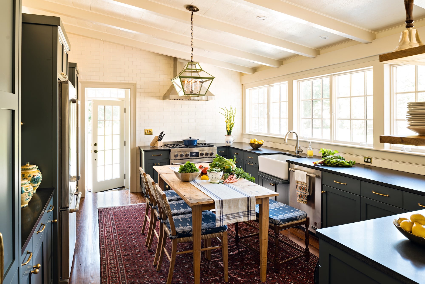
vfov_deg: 53.1
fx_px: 283
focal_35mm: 24
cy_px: 142
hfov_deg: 73.7
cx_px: 212
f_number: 8
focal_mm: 24
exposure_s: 1/2
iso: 100
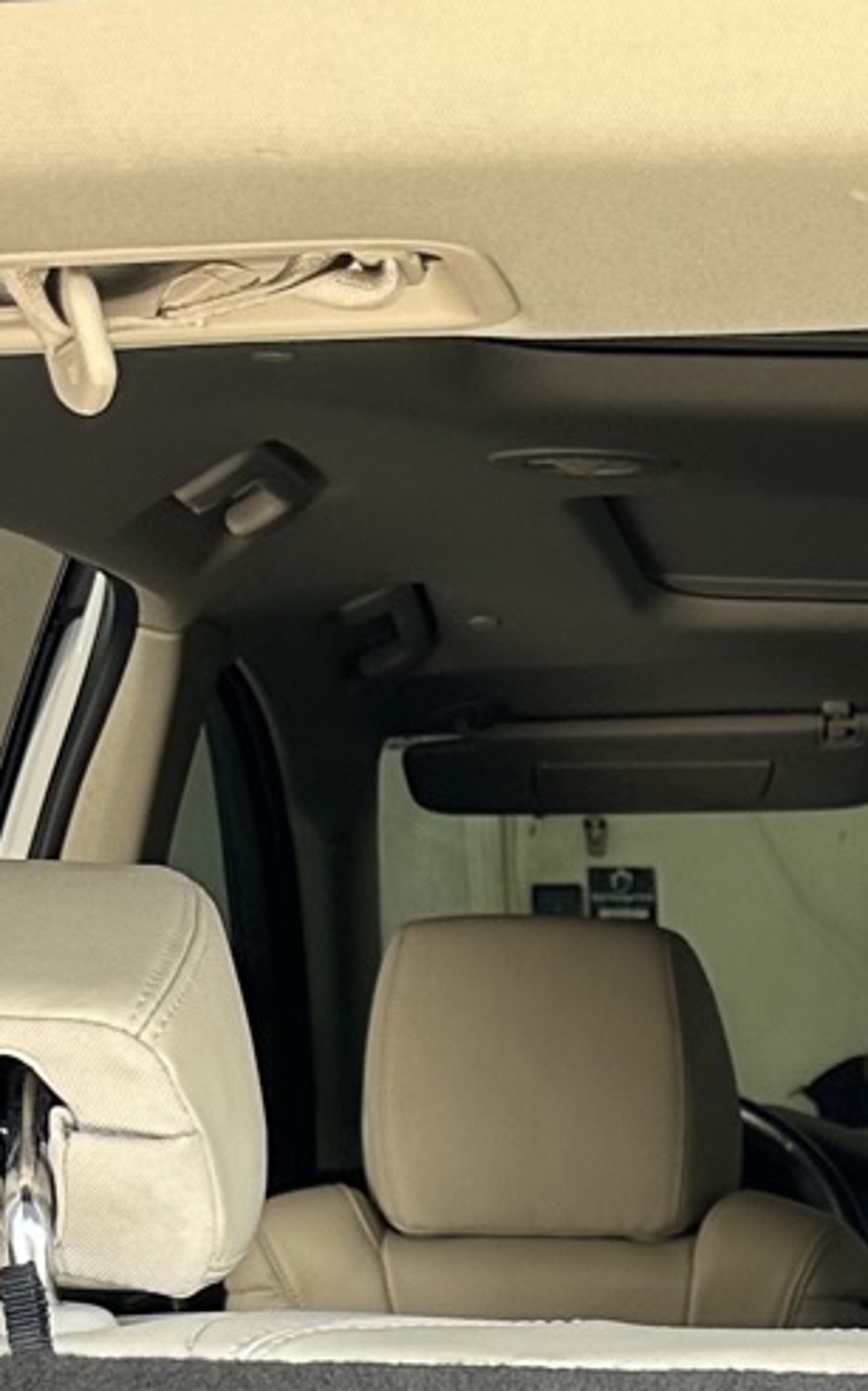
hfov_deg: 11.9
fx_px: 4017
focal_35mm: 106
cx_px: 1199
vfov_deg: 16.2
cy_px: 2601
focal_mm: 6.86
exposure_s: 1/158
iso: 100
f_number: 1.78
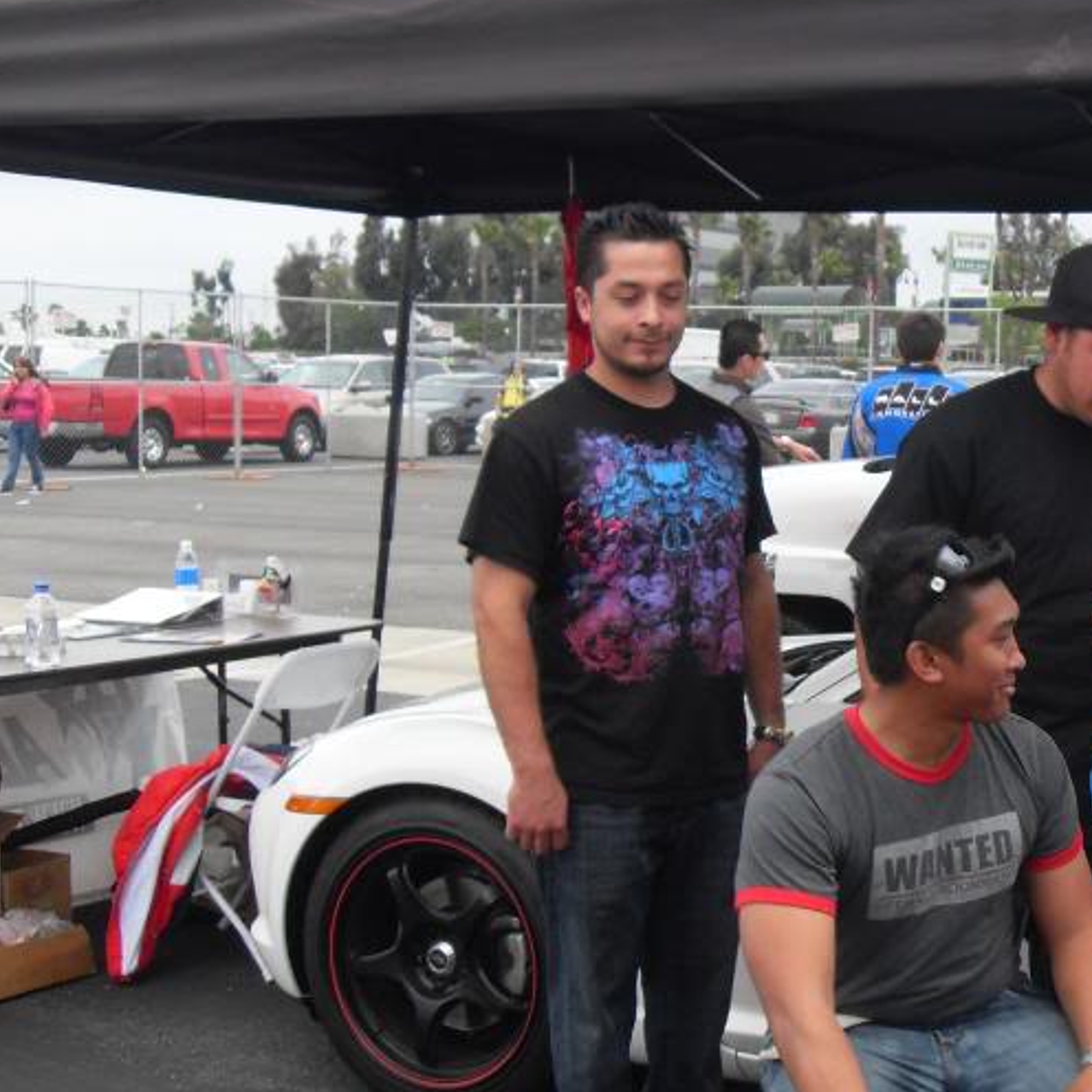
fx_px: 2213
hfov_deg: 26.3
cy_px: 533
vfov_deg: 27.7
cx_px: 1090
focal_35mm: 62
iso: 80
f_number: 7
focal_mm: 6.3
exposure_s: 1/90
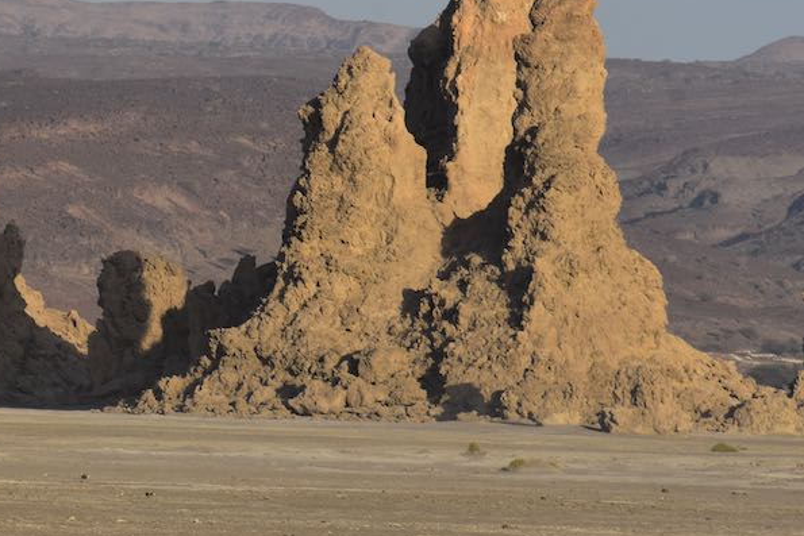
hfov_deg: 3.2
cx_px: 69
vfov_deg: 2.1
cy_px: 169
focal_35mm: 645
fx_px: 14408
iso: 200
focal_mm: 200
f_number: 10
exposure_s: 1/250
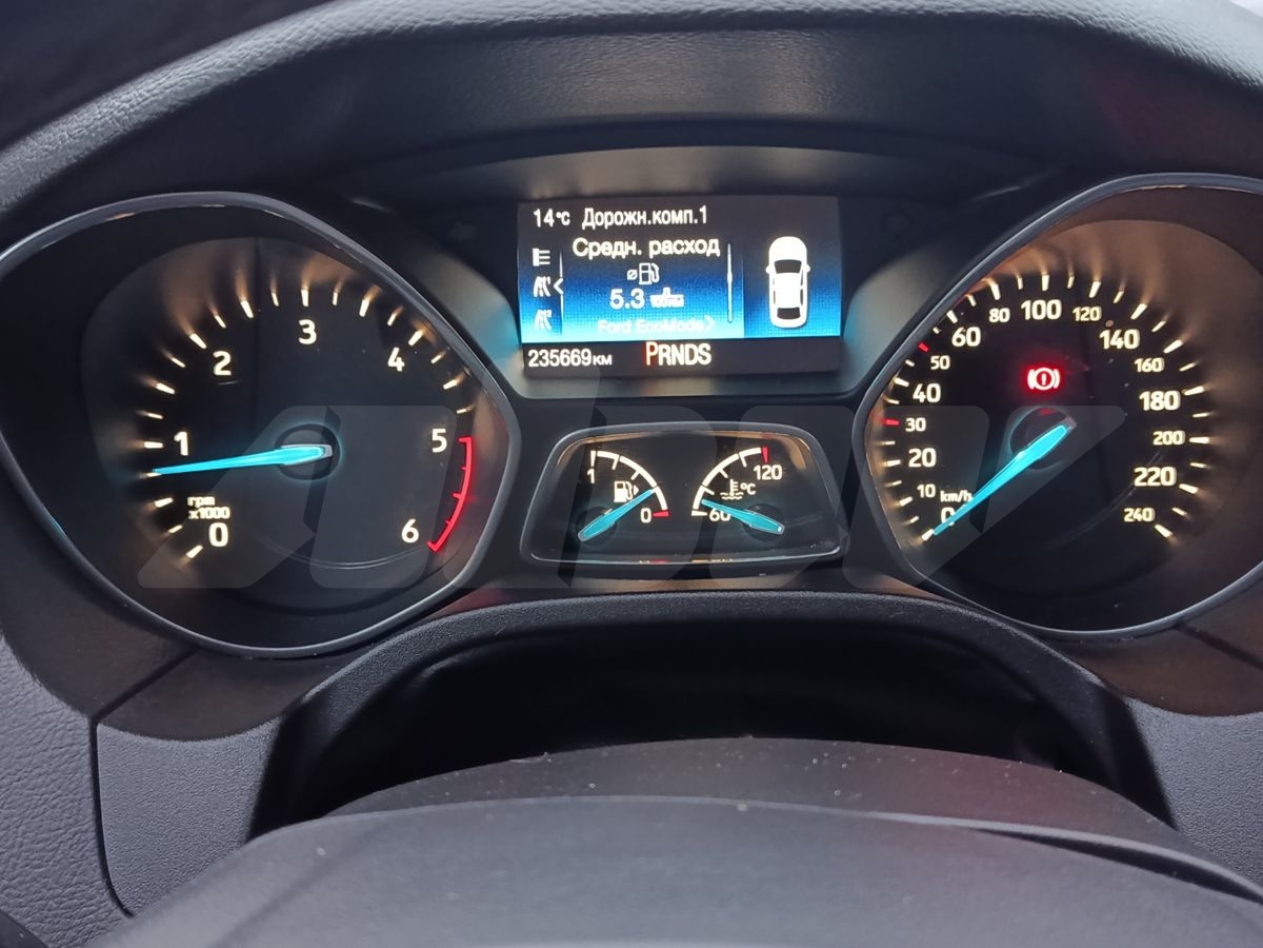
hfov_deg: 47.9
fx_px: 1423
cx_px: 632
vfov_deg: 36.8
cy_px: 474
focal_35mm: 39
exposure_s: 1/25
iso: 2273
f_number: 1.7
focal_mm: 5.24
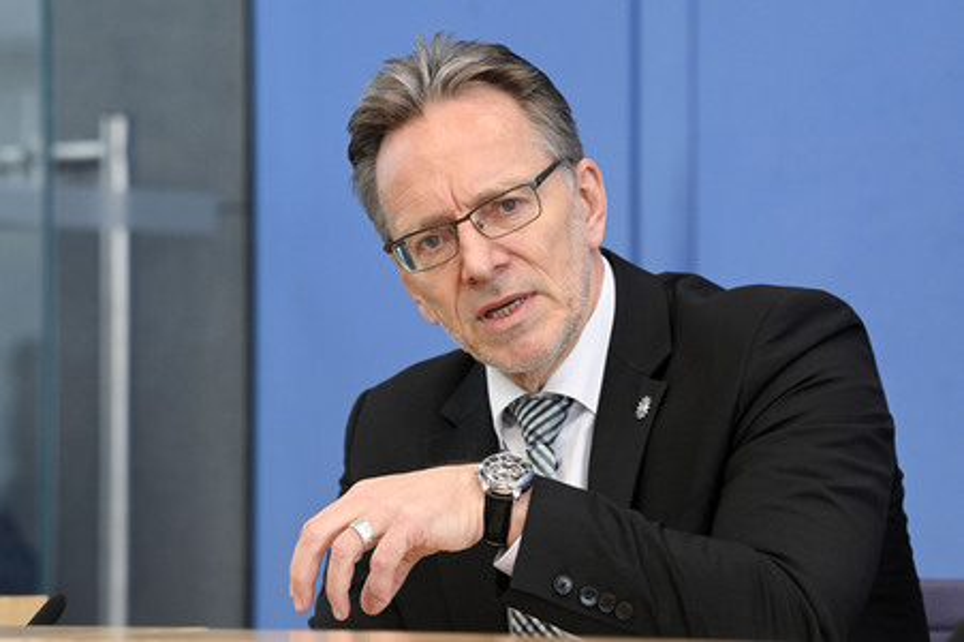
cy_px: 321
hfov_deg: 14.2
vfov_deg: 9.4
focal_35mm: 145
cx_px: 482
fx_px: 3880
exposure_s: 1/400
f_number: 5.6
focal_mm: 145
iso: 3200
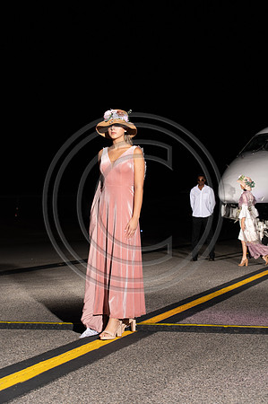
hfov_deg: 18.1
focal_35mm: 75
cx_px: 134
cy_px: 202
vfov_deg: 27.0
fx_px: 839
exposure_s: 1/200
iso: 1000
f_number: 6.3
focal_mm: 75
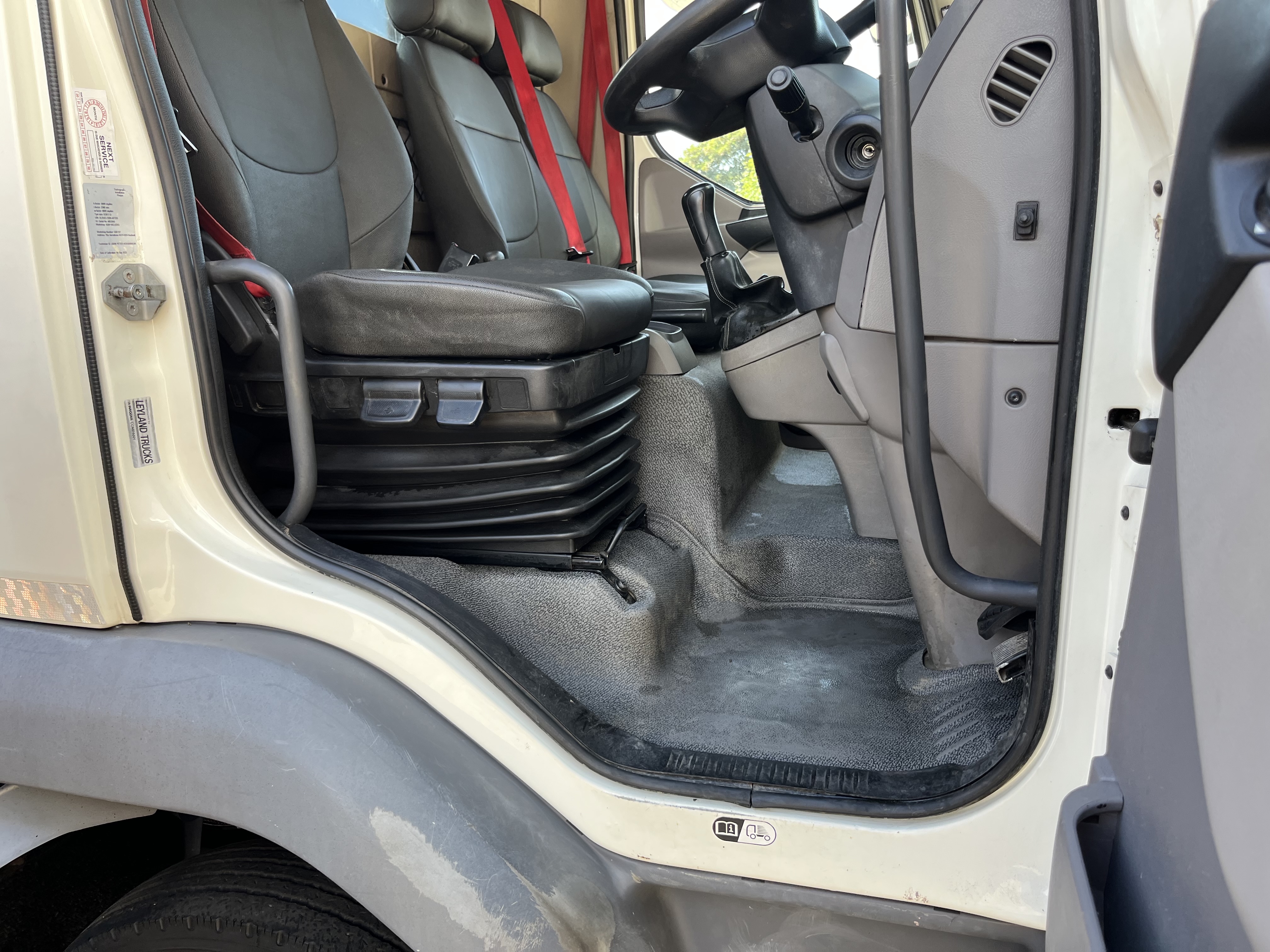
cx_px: 635
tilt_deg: -11.8
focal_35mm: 26
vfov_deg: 53.1
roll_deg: +4.3
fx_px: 954
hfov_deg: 67.3
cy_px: 476
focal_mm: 5.1
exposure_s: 1/139
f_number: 1.6
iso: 40
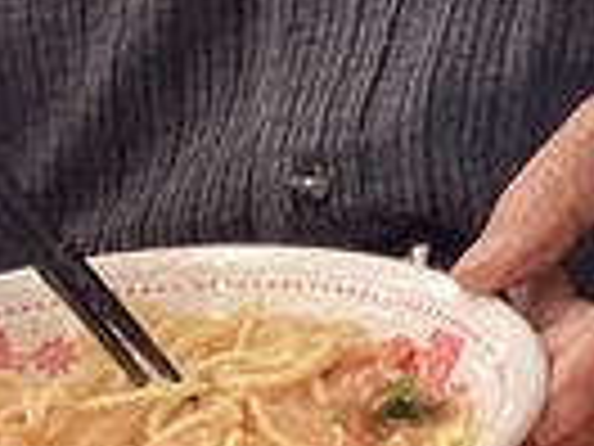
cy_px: -676
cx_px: 1552
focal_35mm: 234
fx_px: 4015
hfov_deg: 7.7
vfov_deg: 6.0
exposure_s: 1/60
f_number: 2.4
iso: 64
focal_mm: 3.3
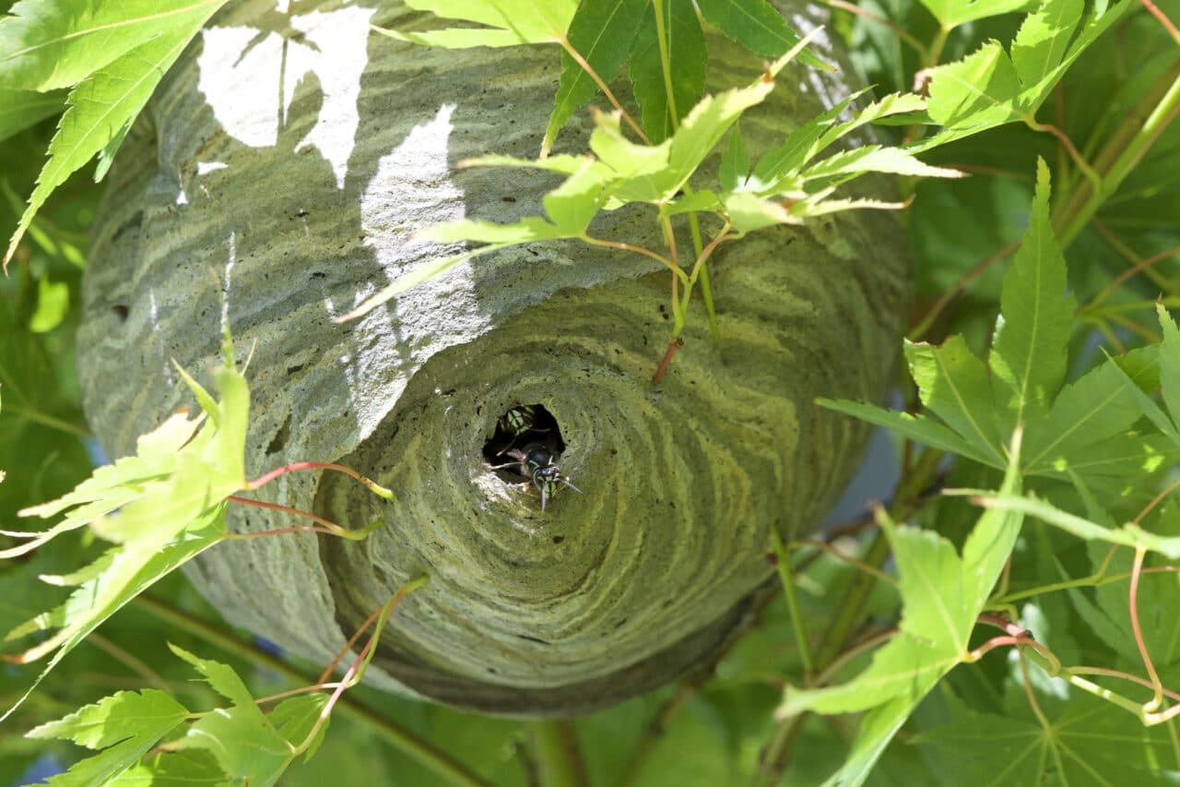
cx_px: 590
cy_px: 394
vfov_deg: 2.5
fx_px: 17696
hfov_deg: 3.8
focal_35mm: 540
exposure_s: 1/400
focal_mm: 360
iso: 1250
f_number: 6.3
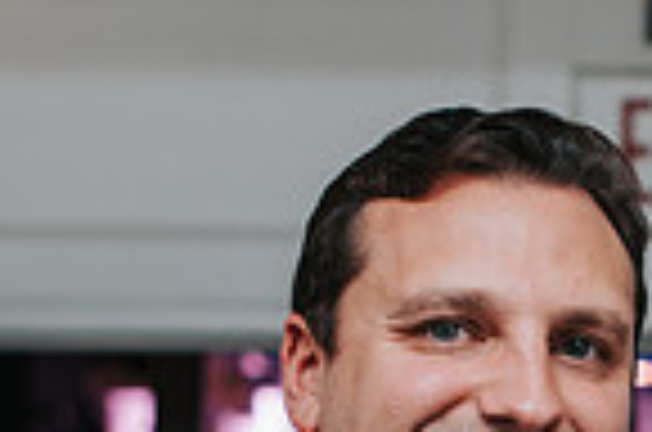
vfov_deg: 6.4
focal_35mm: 209
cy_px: 799
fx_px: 3777
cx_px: 648
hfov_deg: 9.8
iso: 1000
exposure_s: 1/125
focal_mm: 50
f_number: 3.5
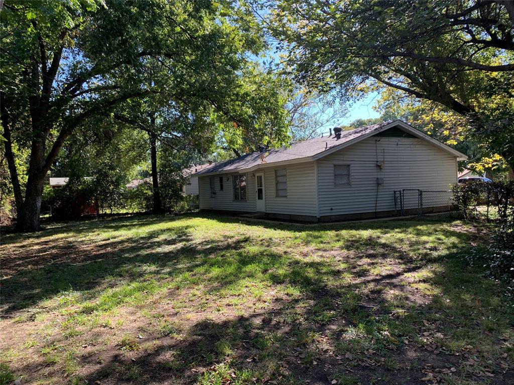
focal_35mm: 26
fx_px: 386
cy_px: 192
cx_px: 257
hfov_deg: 67.3
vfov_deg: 53.1
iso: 25
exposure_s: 1/351
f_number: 1.8
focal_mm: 4.25
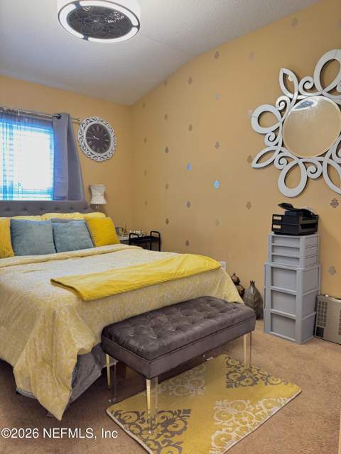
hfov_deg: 56.8
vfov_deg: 71.6
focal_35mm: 24
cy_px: 227
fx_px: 315
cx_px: 170
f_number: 1.78
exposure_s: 1/30
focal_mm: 6.76
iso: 1000
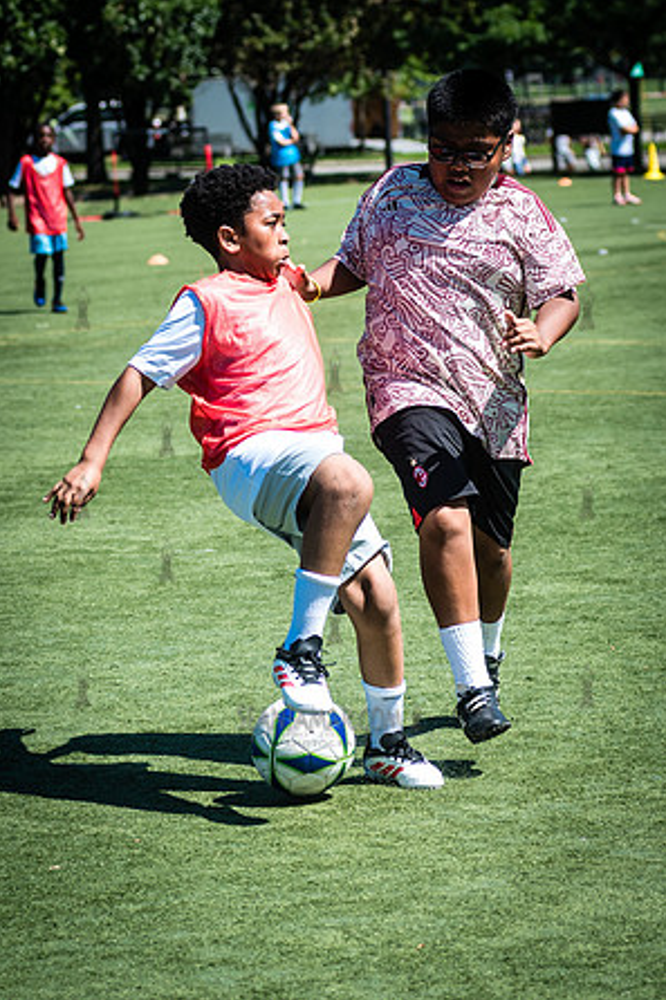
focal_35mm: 140
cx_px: 311
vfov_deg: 14.7
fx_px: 3888
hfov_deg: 9.8
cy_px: 576
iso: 200
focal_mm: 80
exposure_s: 1/1250
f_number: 4
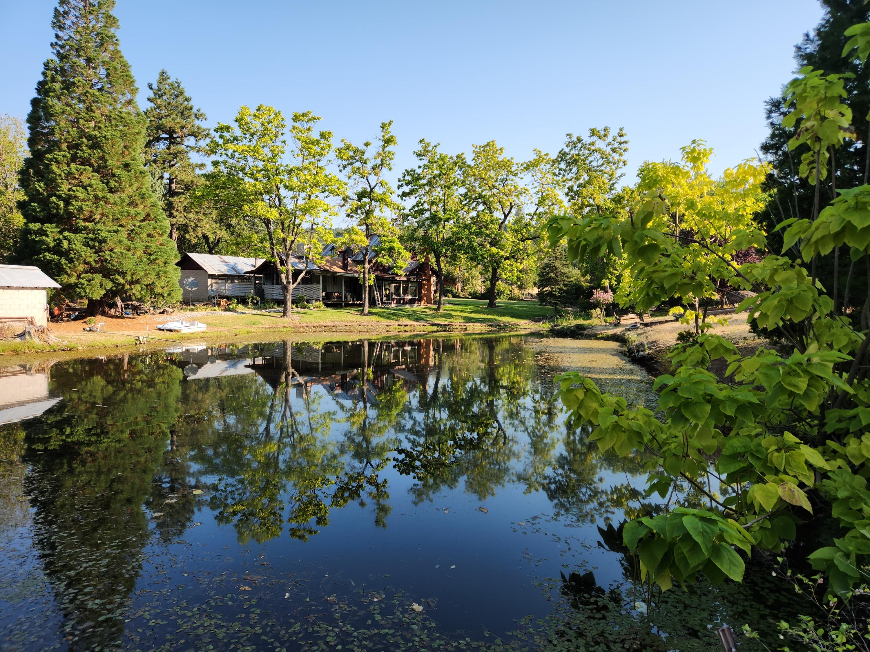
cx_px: 435
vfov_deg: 58.9
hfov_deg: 73.9
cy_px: 326
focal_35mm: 23
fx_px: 578
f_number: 1.8
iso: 20
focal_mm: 5.4
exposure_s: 1/594
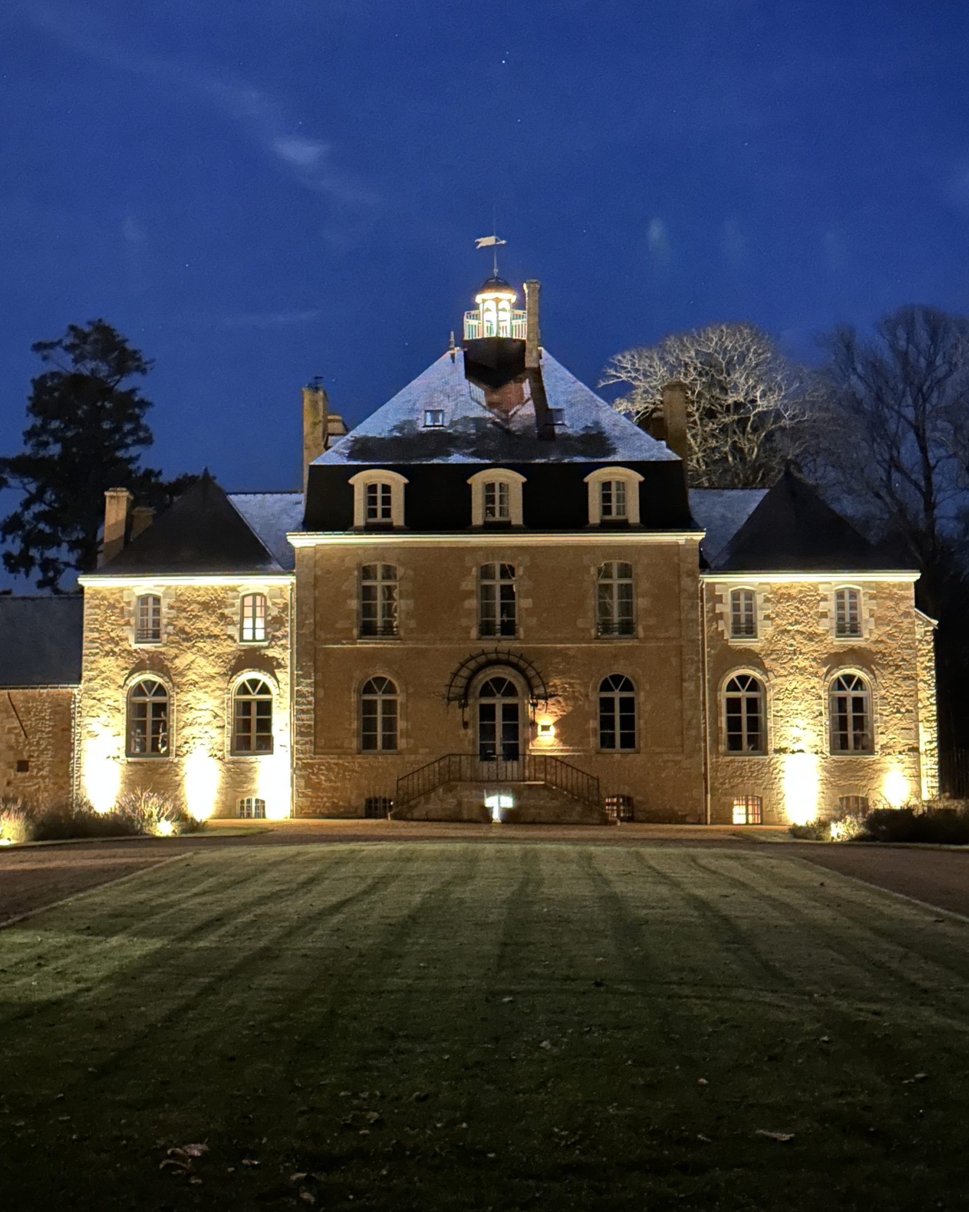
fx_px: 2008
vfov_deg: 33.5
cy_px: 517
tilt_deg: +7.2
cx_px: 483
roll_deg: -0.2
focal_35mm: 56
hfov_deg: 27.1
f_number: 1.78
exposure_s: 1/2
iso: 1600
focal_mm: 6.86
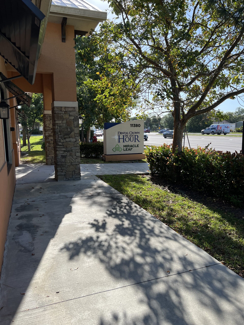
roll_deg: +0.6
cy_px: 162
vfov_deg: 67.3
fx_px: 244
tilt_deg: -6.0
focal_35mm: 26
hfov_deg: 53.1
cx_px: 122
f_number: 1.5
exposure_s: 1/2299
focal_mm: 5.7
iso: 50
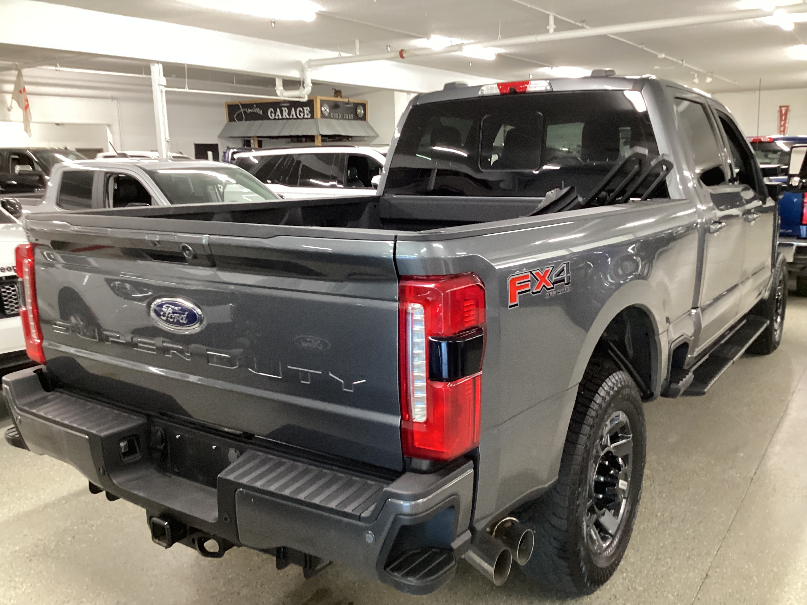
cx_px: 404
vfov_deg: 45.4
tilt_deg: -12.5
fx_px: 723
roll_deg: +0.4
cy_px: 302
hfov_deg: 58.4
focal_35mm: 31
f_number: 2.4
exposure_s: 1/33
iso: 320
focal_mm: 3.3
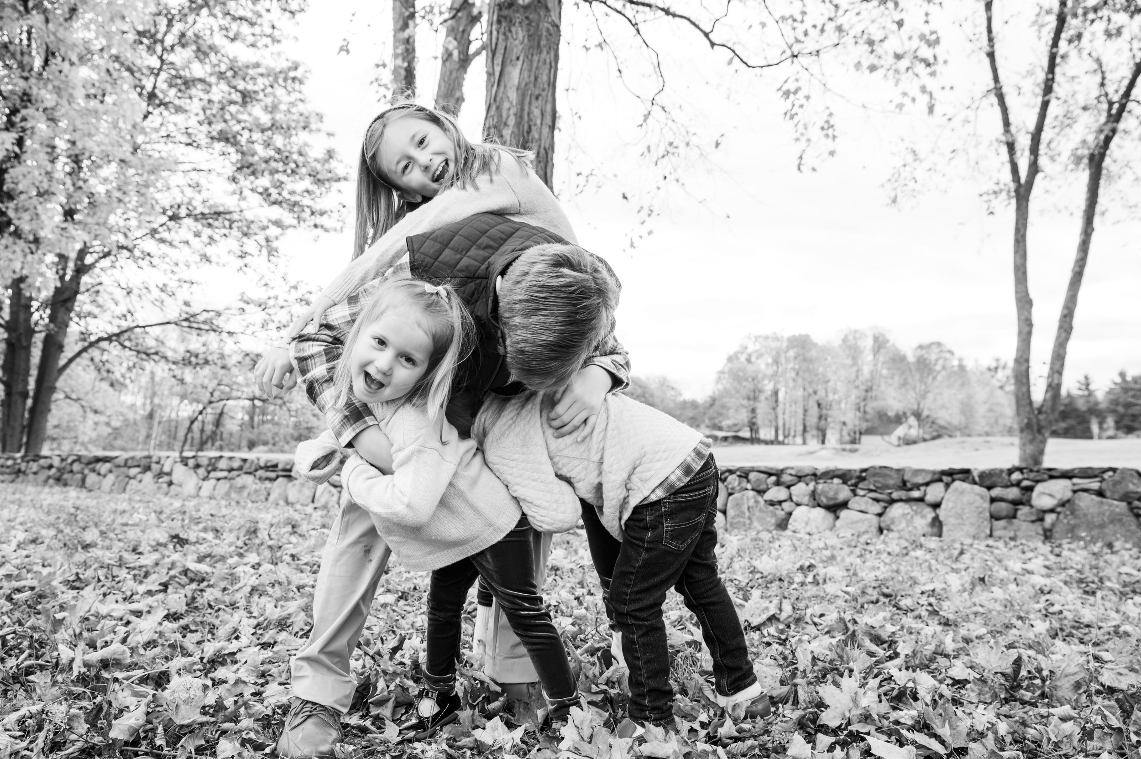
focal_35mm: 32
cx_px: 570
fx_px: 1013
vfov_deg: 41.1
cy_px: 380
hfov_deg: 58.8
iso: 250
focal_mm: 32
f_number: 5
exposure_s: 1/400
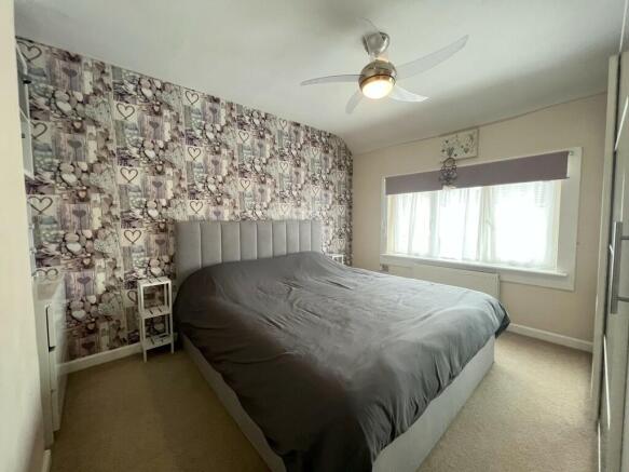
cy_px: 236
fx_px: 236
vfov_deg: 89.9
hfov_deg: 106.2
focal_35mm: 13
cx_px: 314
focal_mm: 1.57
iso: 250
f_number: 1.8
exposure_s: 1/50
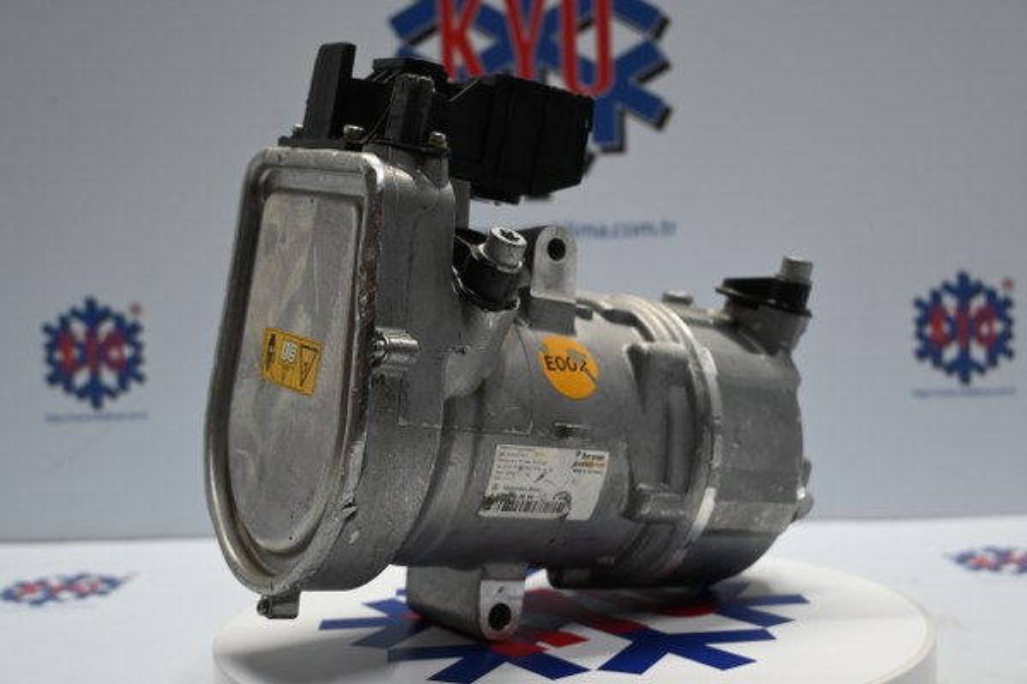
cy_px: 342
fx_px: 1134
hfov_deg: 48.7
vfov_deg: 33.6
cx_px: 514
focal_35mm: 40
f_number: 4.5
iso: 320
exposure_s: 1/40
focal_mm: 26.5
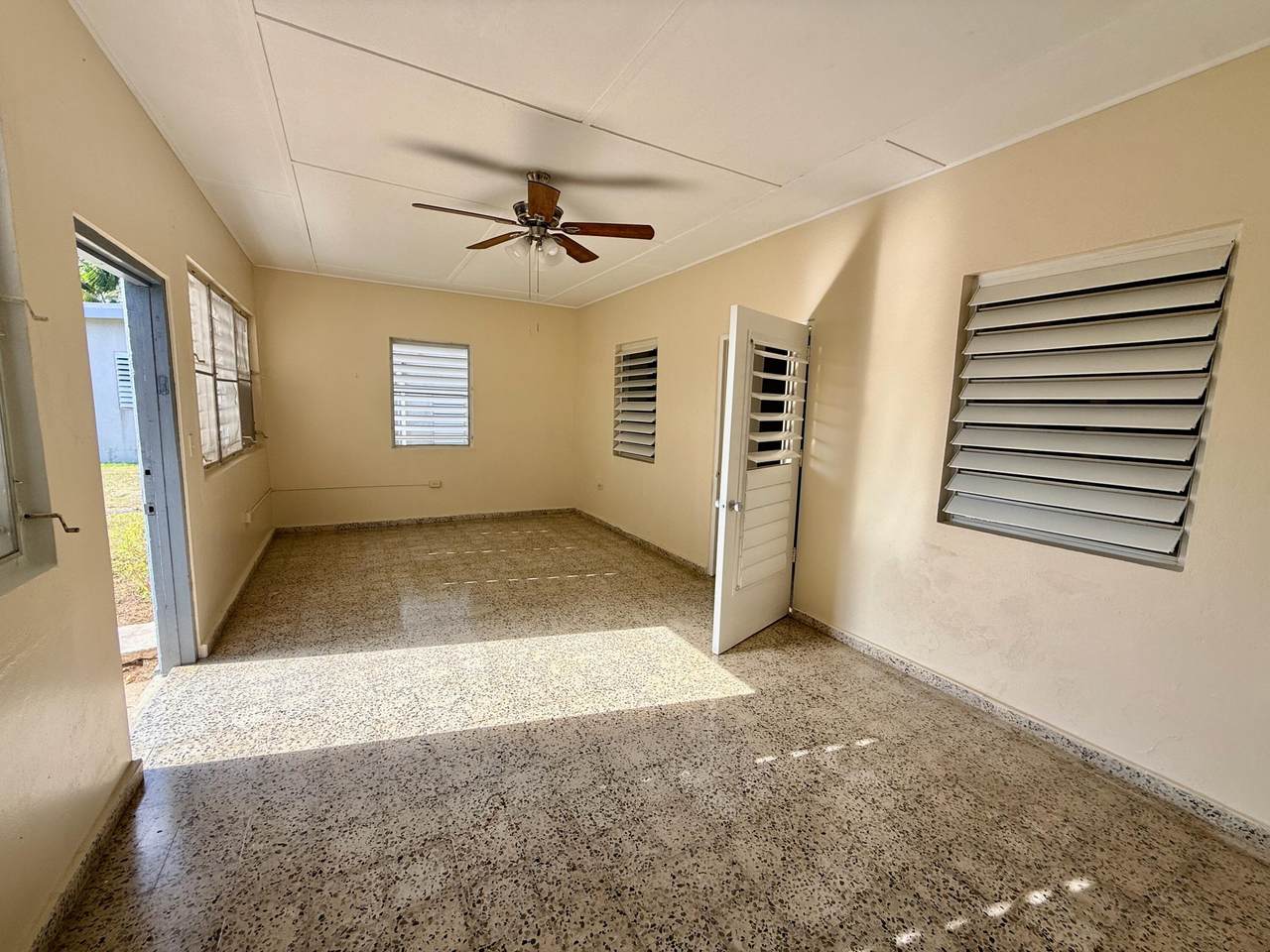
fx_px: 514
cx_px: 635
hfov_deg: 102.1
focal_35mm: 14
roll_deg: -2.0
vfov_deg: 85.7
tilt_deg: -6.9
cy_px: 476
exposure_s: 1/297
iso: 50
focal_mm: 2.22
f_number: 2.2
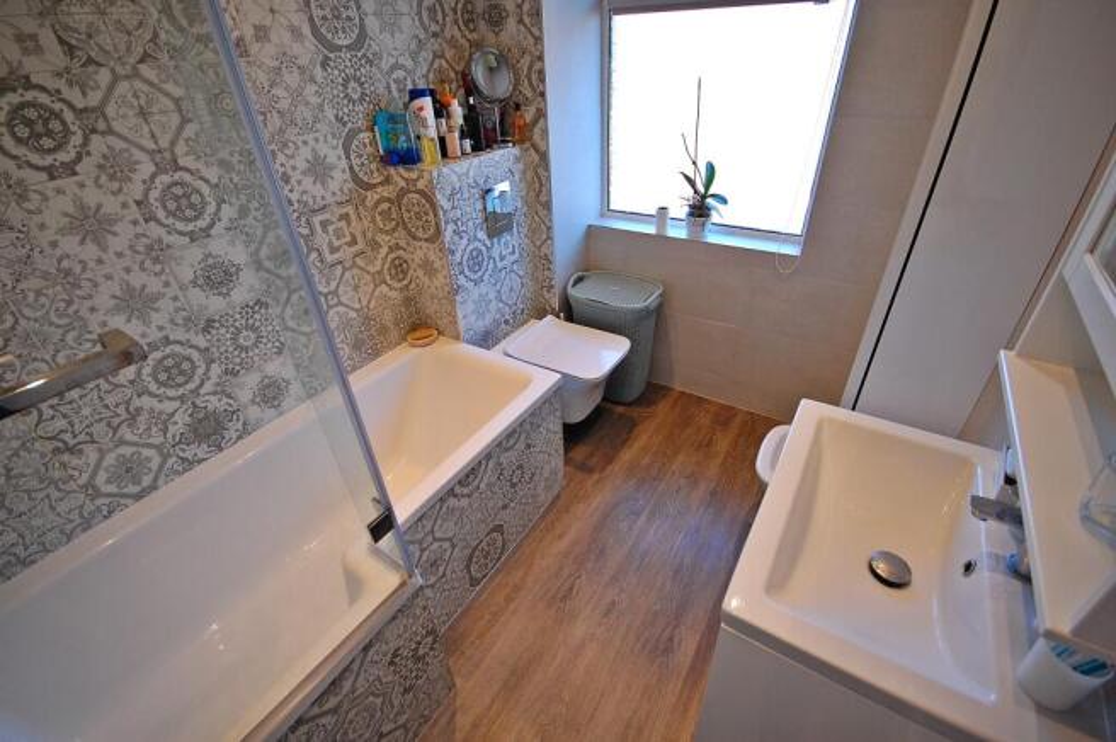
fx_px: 465
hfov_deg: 100.4
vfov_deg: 77.2
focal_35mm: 15
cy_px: 371
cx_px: 558
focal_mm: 10
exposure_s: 1/125
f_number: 5.6
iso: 800
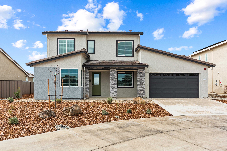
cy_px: 76
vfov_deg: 47.9
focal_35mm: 27
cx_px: 114
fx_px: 170
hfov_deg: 67.4
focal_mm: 27
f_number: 11
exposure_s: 1/80
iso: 200
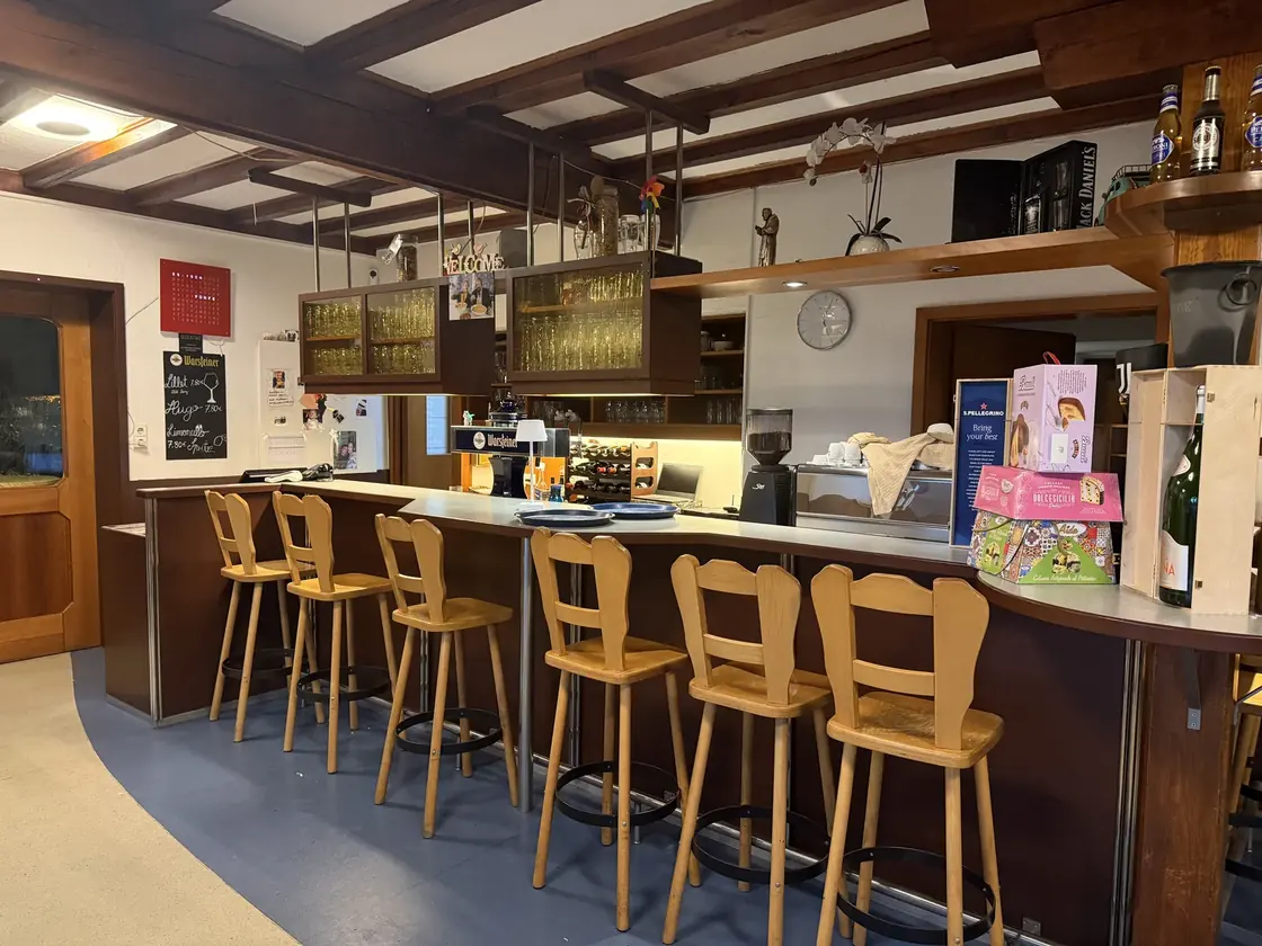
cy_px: 473
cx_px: 631
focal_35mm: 24
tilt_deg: -5.1
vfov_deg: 56.8
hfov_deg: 71.6
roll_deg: -0.4
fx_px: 875
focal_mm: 6.76
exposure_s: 1/50
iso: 500
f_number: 1.78
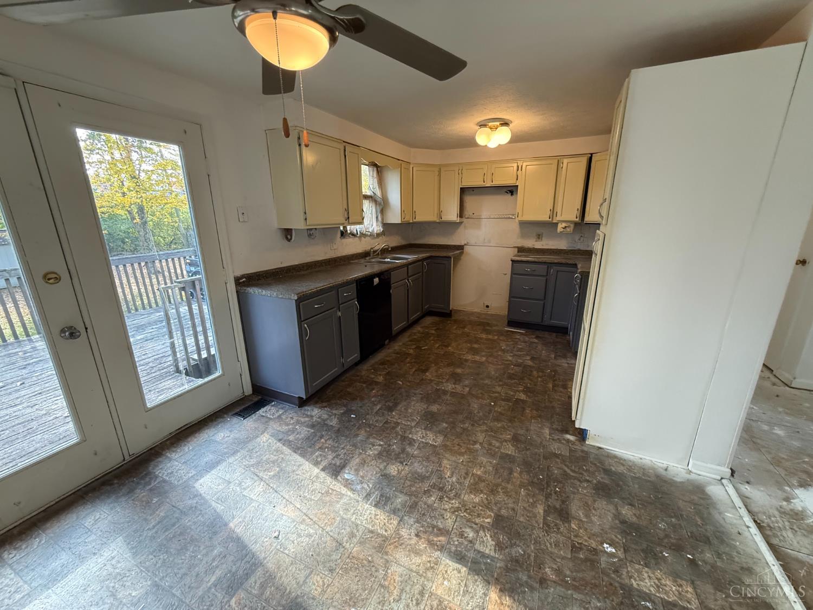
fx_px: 329
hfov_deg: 102.1
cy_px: 305
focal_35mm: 14
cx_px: 406
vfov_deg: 85.7
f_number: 2.2
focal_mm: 2.22
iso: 320
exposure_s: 1/120
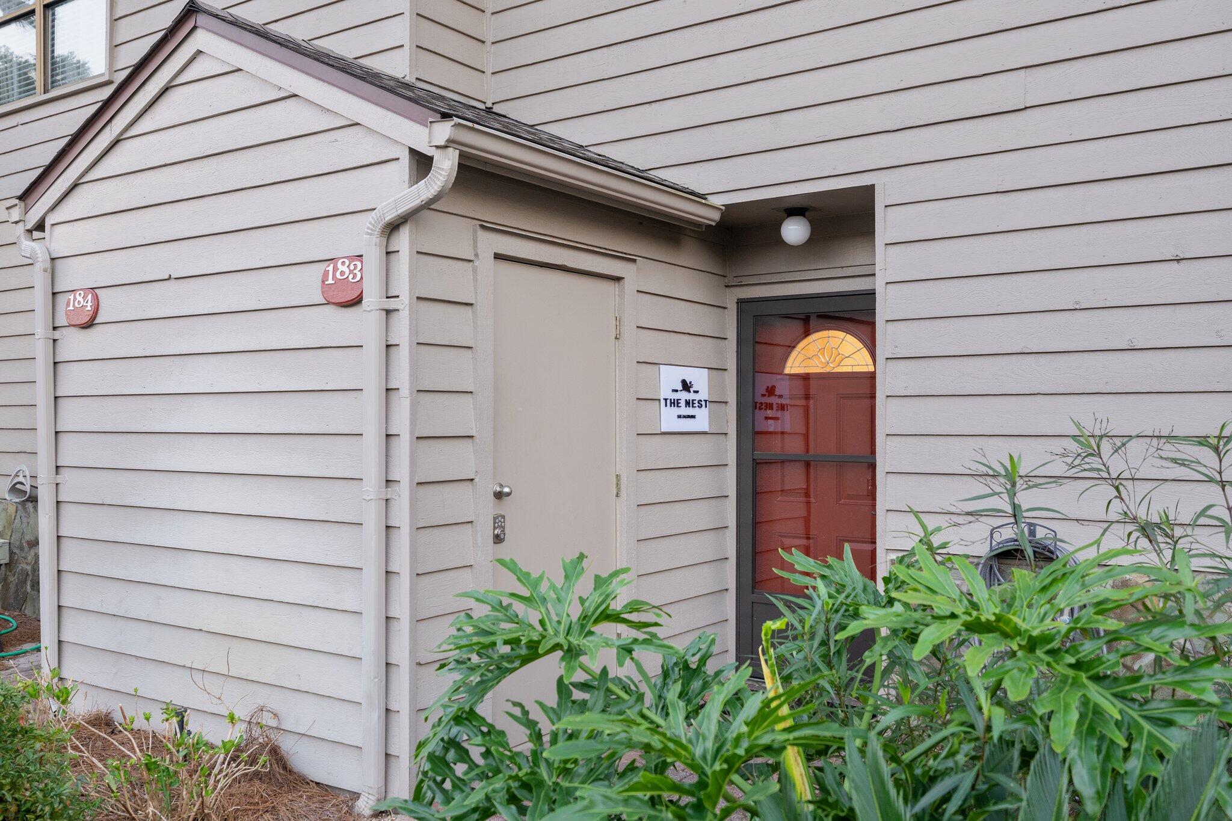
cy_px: 410
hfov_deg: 60.3
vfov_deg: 42.3
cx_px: 616
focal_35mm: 31
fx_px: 1061
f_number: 2.8
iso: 500
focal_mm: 21
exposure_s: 1/25
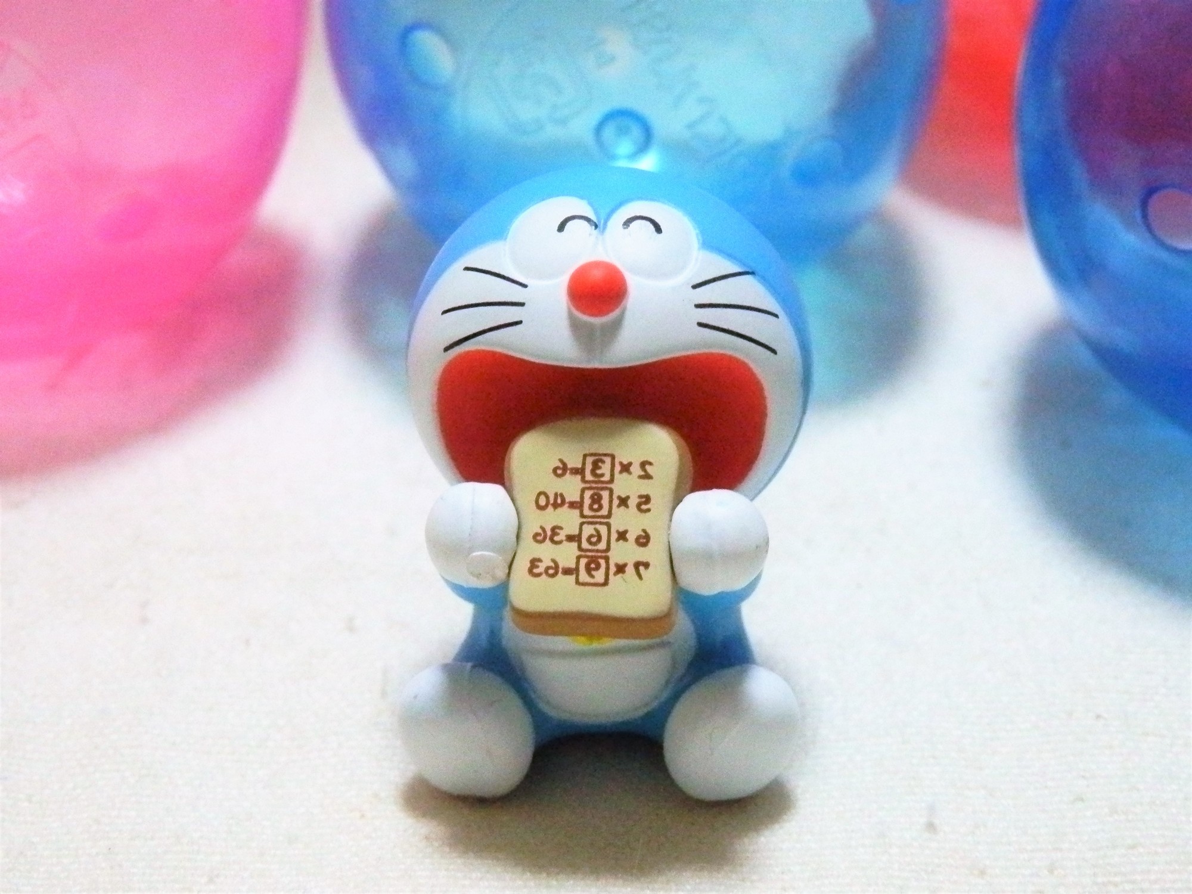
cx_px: 596
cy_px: 447
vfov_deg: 22.3
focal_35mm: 66
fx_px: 2273
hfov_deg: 29.4
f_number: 4.4
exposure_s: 1/100
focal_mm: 11.9
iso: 1600
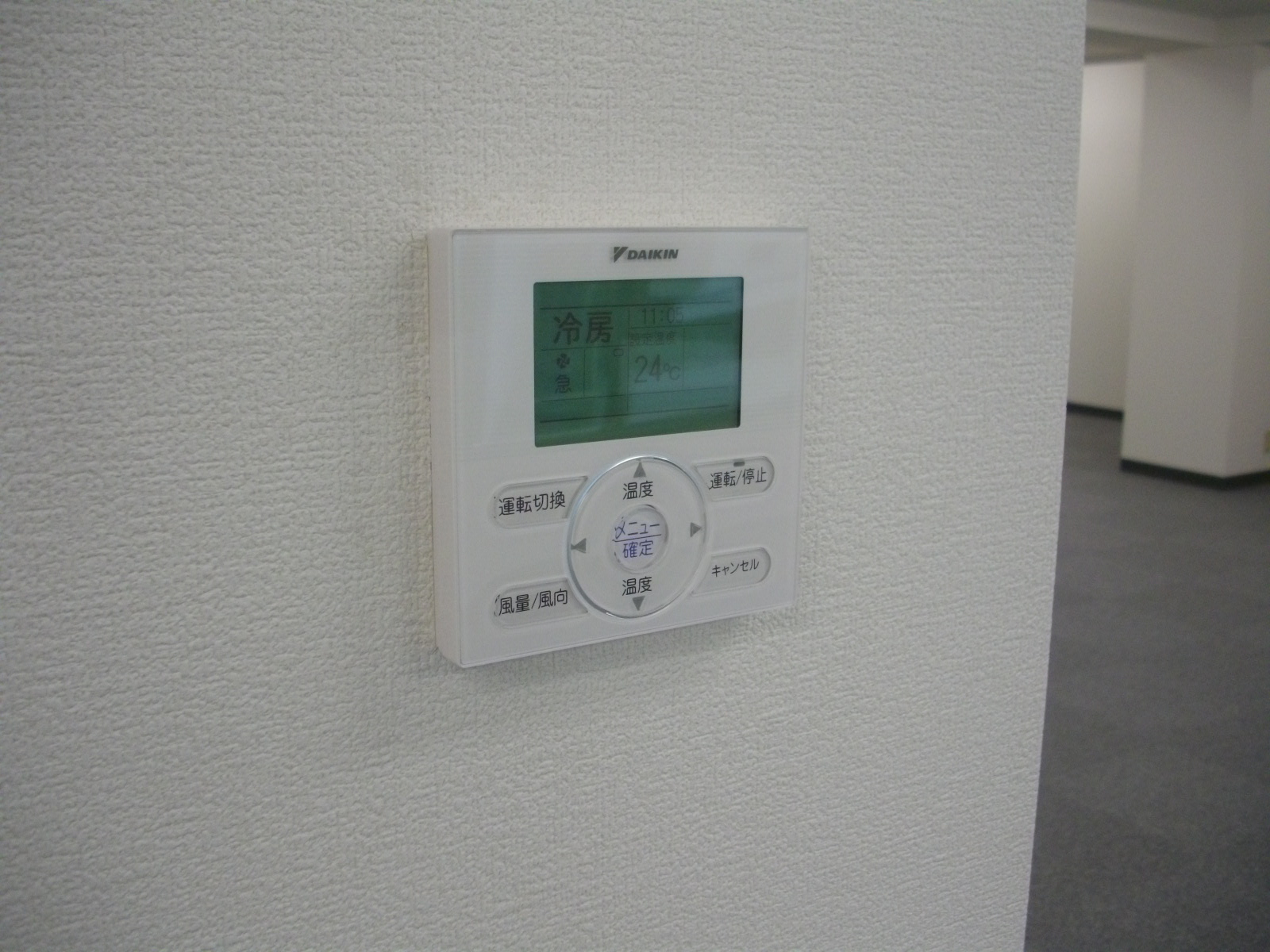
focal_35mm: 37
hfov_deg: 50.1
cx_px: 635
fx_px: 1357
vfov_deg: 38.7
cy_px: 476
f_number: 2.8
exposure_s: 1/125
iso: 174
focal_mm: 6.2
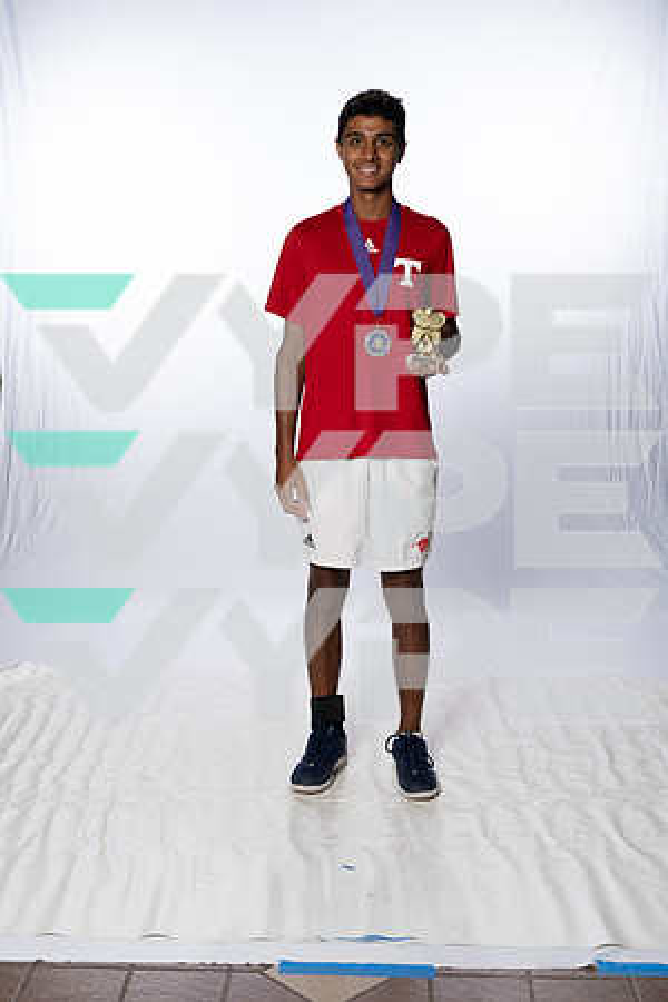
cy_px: 501
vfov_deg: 41.9
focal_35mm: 47
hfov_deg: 28.6
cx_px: 334
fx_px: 1308
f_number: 8
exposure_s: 1/250
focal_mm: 47
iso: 640
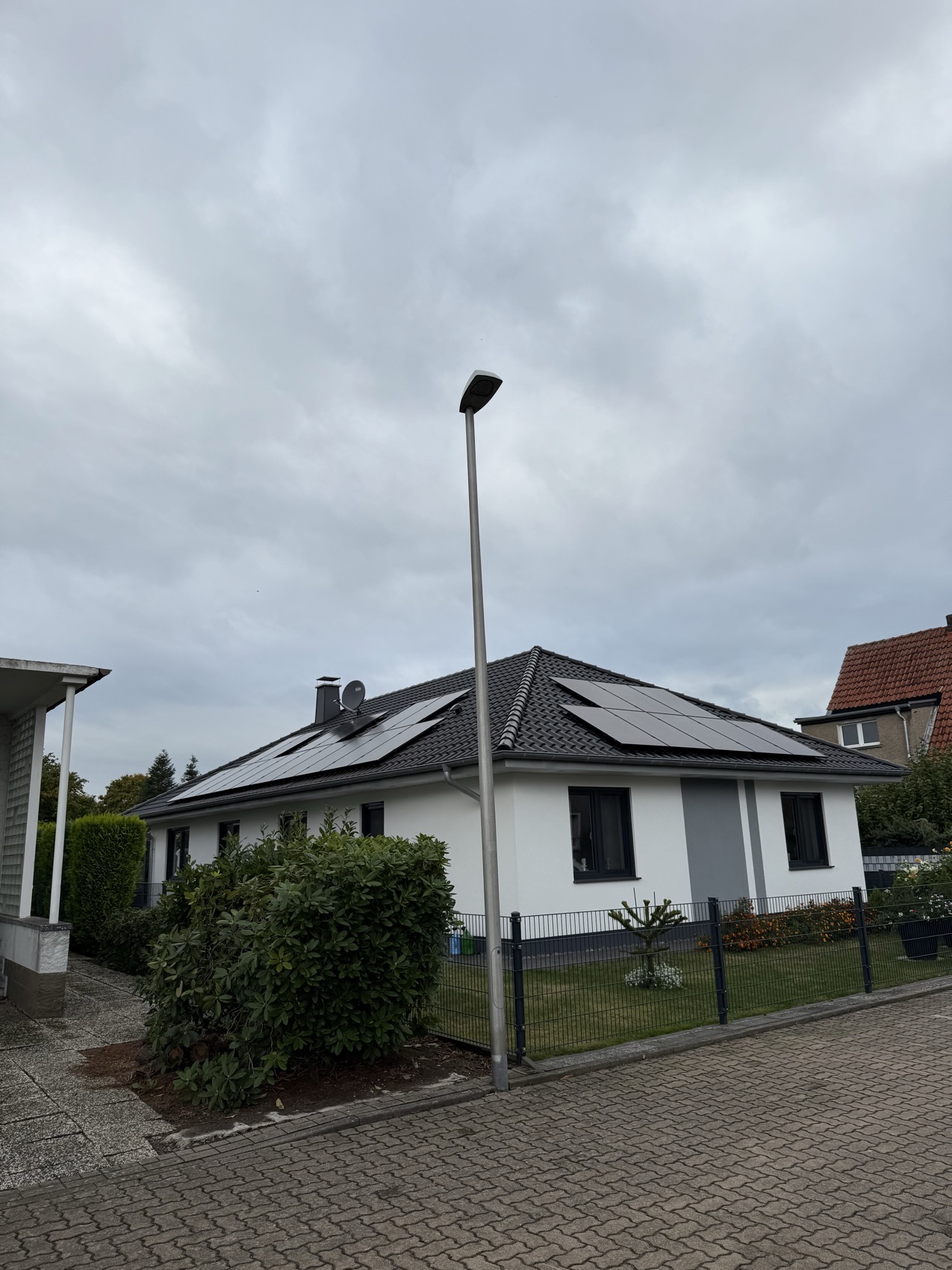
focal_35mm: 24
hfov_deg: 56.8
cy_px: 635
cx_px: 476
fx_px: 880
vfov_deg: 71.6
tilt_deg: +15.8
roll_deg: +0.4
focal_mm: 6.76
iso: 80
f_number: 1.78
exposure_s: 1/1522
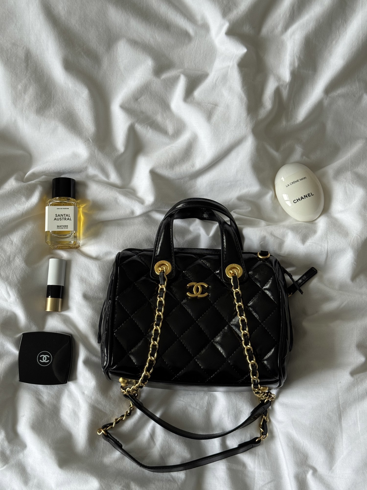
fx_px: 679
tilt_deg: -78.5
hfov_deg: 30.3
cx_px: 184
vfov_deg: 39.7
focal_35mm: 48
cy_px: 245
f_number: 1.78
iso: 100
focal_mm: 6.76
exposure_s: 1/115
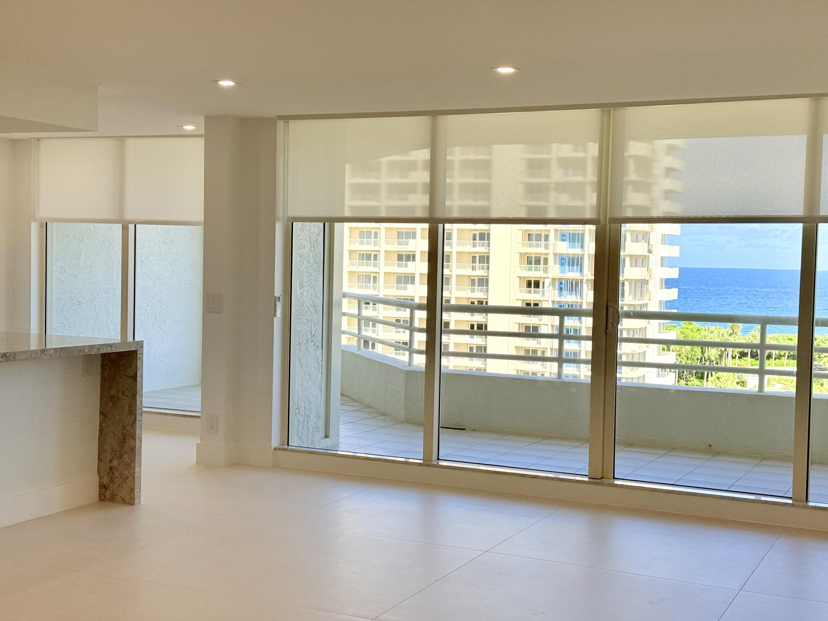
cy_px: 310
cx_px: 414
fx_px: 1148
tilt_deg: -2.6
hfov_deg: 39.7
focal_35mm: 48
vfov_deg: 30.3
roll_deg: -1.7
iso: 80
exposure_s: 1/819
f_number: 1.78
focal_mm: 6.76
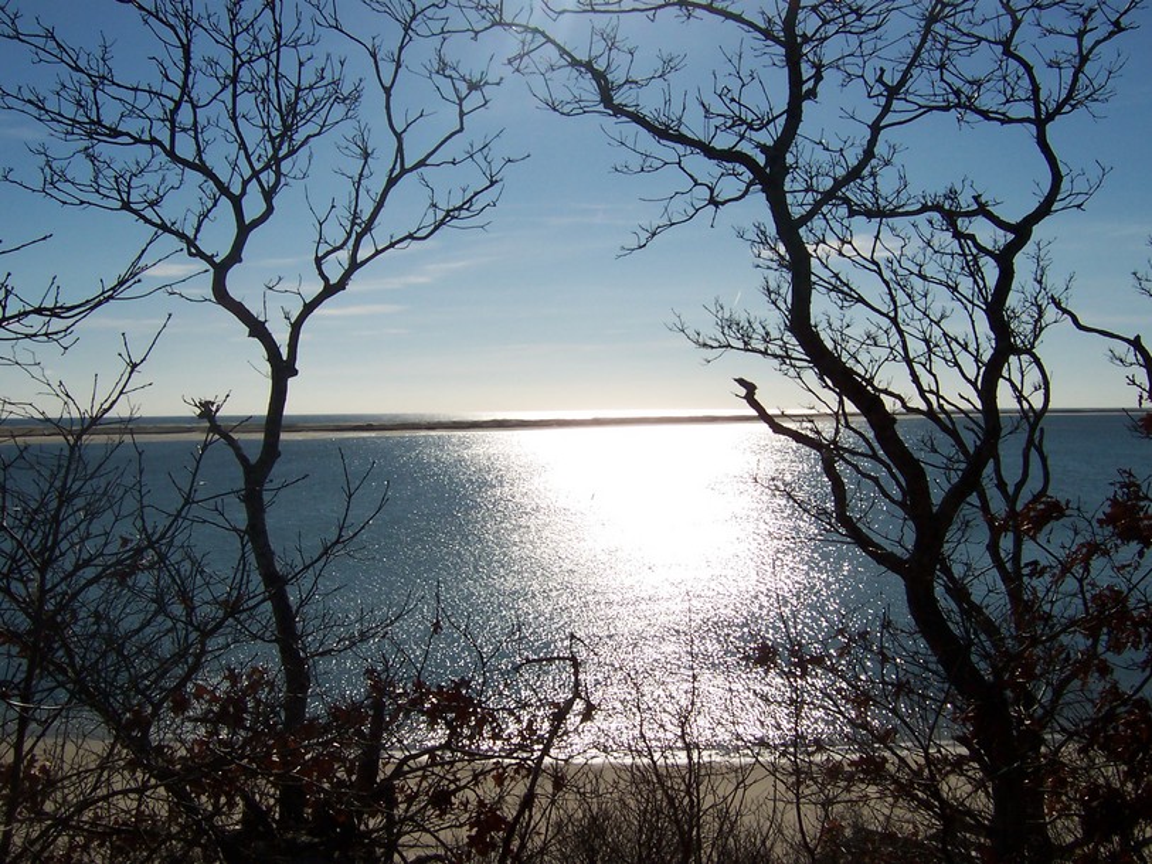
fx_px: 1198
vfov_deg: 39.7
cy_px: 432
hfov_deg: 51.3
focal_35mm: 36
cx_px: 576
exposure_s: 1/2000
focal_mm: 5.6
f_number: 5.6
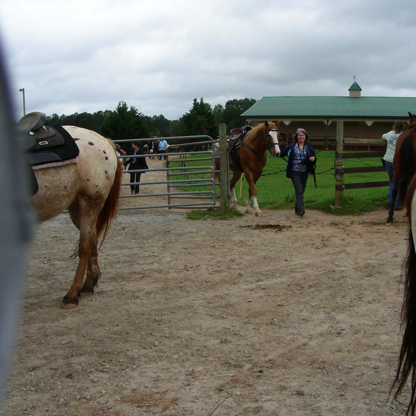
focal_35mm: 45
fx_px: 612
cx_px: 239
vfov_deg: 37.6
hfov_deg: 37.5
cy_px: 209
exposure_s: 1/531
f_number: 4
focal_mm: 6.3
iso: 50
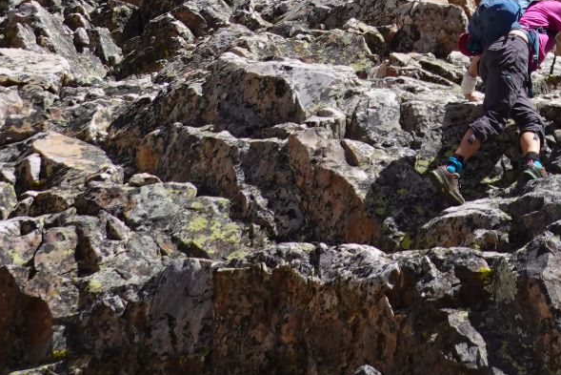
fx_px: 2166
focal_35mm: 139
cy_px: -268
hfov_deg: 14.6
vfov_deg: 9.5
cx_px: 518
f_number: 5.6
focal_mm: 14.69
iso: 100
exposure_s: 1/400
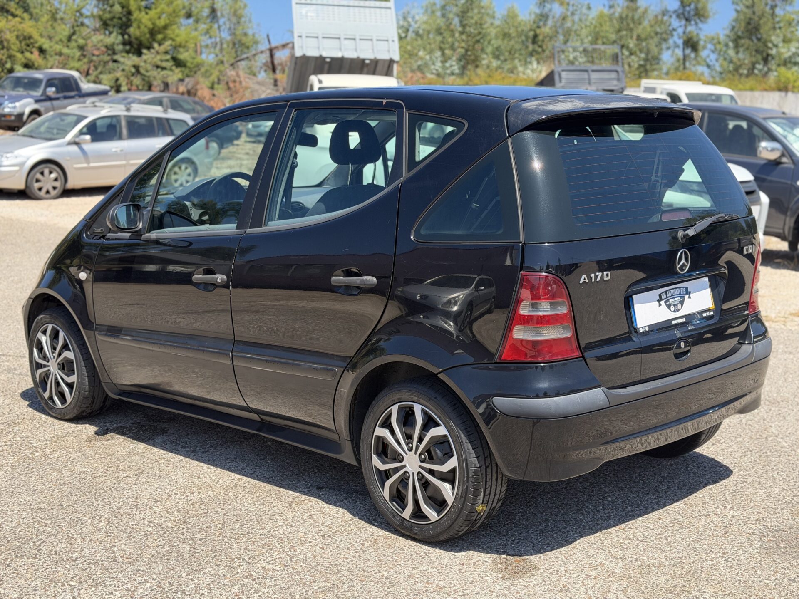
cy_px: 300
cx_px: 400
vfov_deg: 30.3
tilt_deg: -5.7
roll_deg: -2.1
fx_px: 1108
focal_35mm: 48
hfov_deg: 39.7
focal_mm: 6.76
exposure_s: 1/1795
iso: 100
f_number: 1.78
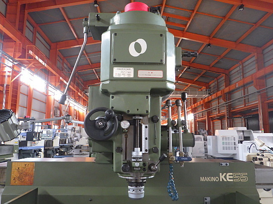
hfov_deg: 63.4
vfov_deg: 49.7
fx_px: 221
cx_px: 136
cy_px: 102
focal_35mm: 28
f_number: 3.5
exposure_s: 1/45
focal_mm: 5
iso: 500
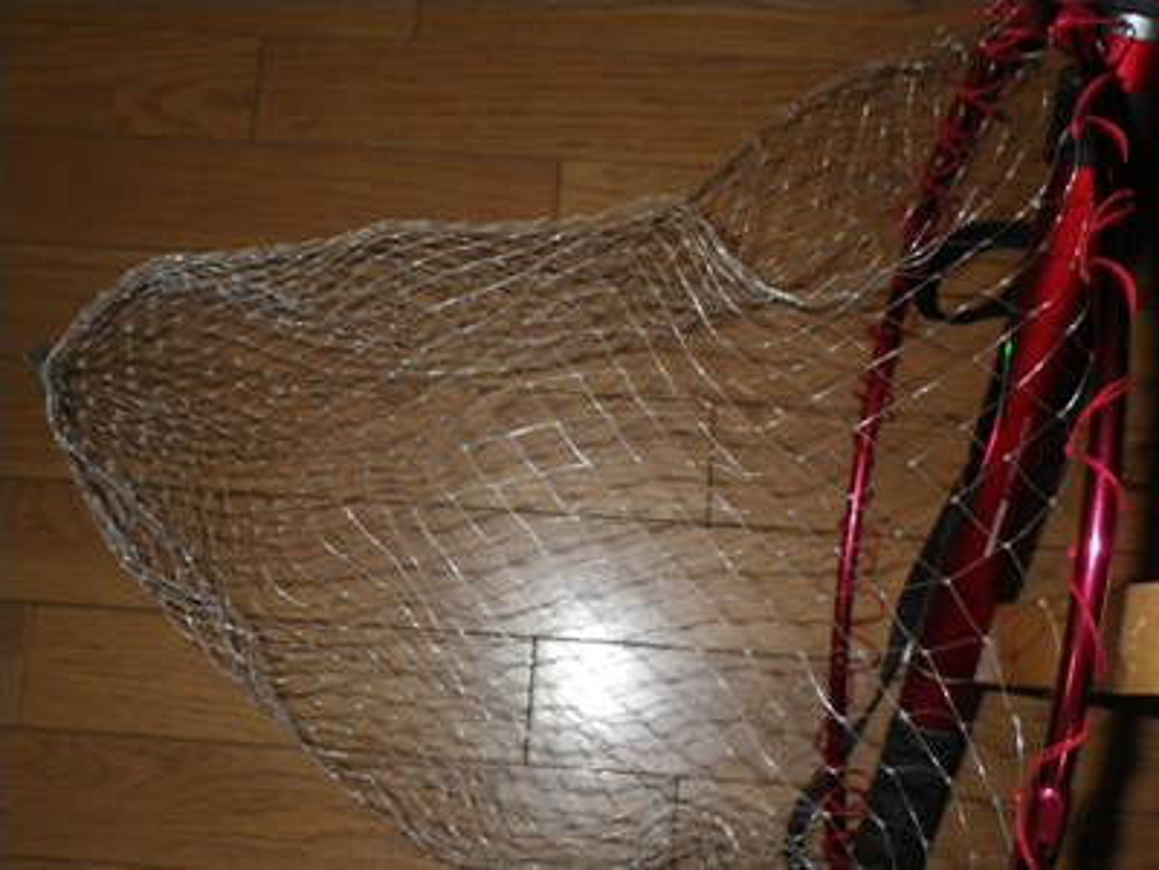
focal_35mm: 42
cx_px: 580
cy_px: 435
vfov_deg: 34.3
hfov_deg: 44.8
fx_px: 1406
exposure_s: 1/60
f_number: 4.2
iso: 400
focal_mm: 7.5
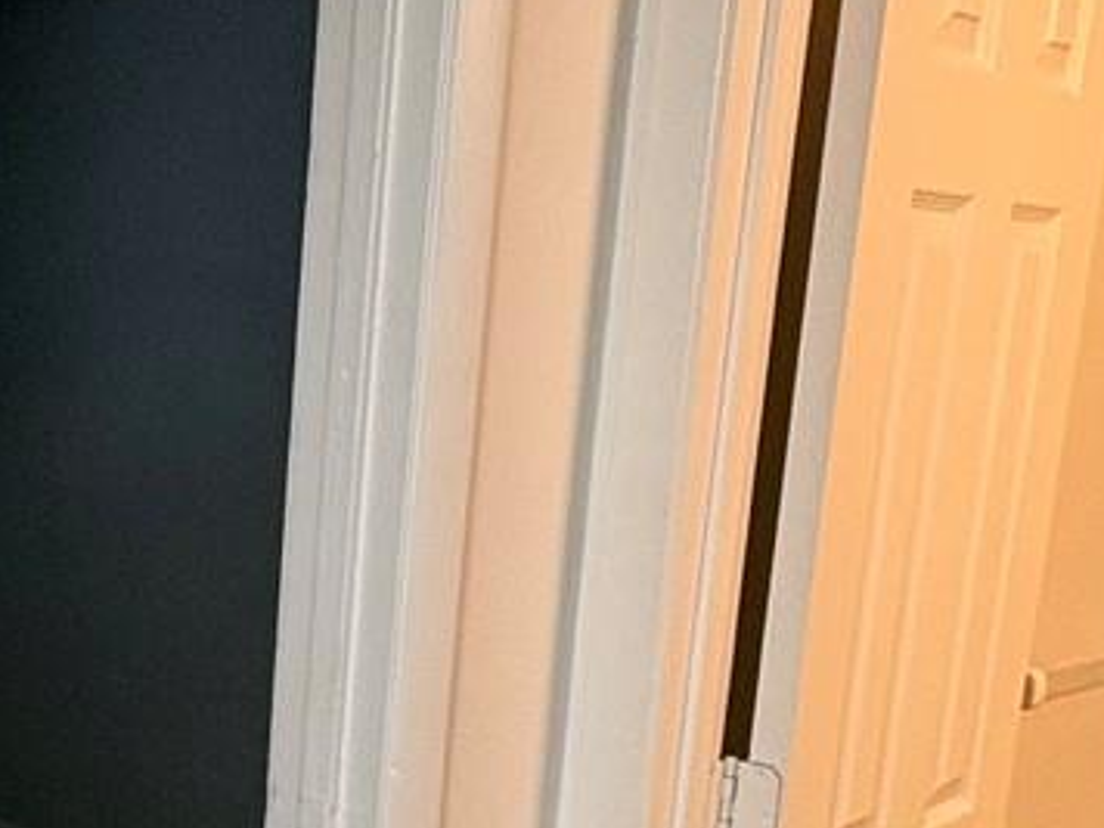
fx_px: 2009
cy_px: 778
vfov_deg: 22.6
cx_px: -105
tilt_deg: -13.7
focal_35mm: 63
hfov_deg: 28.0
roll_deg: -0.4
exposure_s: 1/60
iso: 125
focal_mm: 2.22
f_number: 2.2
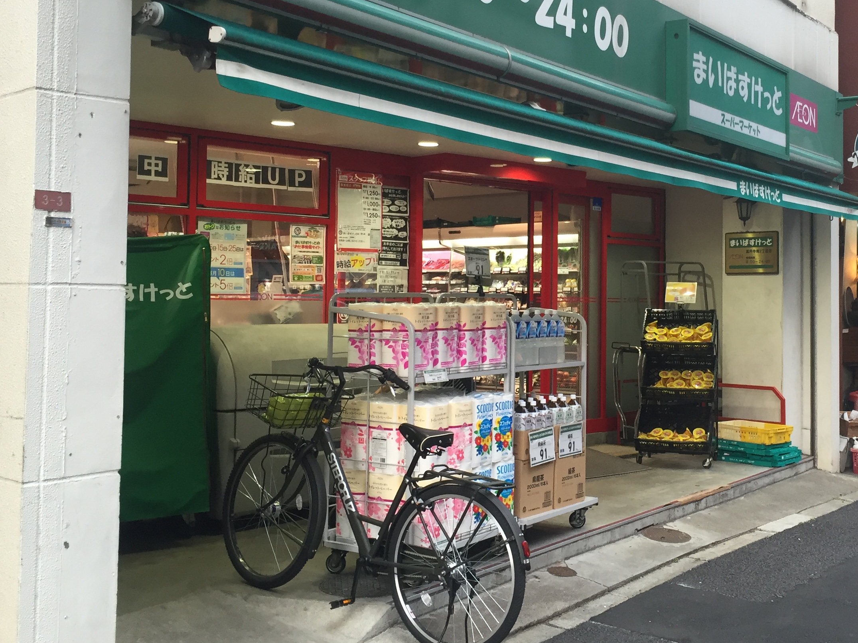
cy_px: 252
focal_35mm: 44
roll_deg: -0.9
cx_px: 552
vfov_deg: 32.8
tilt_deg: +2.9
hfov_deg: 42.5
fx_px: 1091
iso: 32
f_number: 2.2
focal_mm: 4.15
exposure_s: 1/40
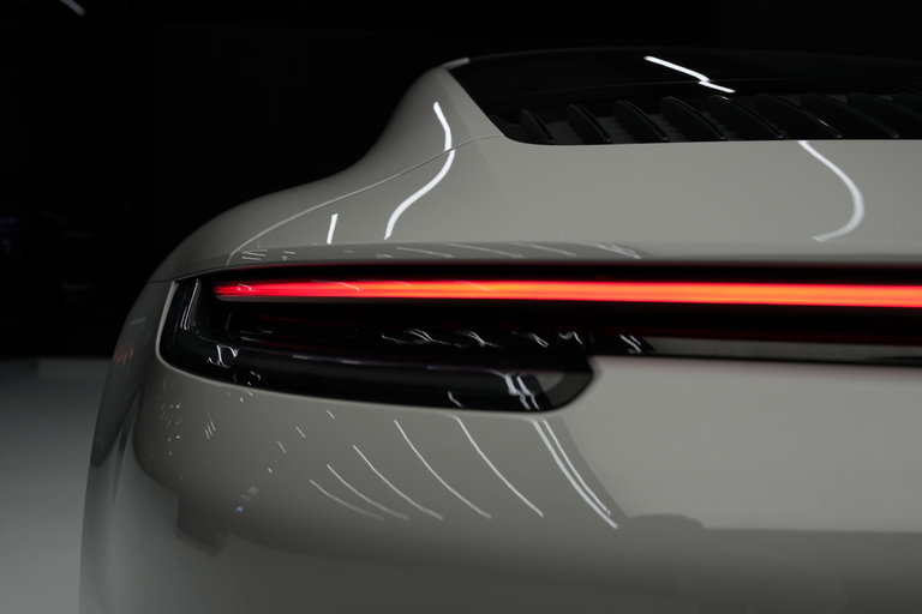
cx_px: 461
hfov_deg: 54.4
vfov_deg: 37.9
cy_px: 307
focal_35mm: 35
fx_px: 896
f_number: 4.5
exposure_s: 1/60
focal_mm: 35
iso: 500
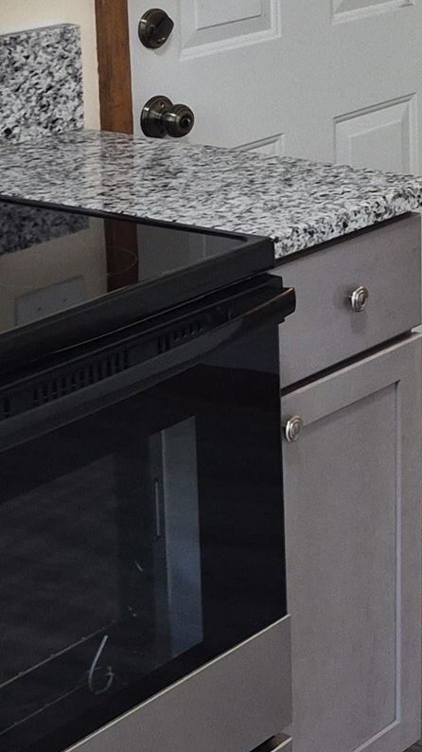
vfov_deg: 21.1
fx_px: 1932
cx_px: 886
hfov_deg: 11.1
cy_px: -27
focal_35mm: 97
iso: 400
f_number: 1.8
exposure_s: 1/120
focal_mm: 5.4
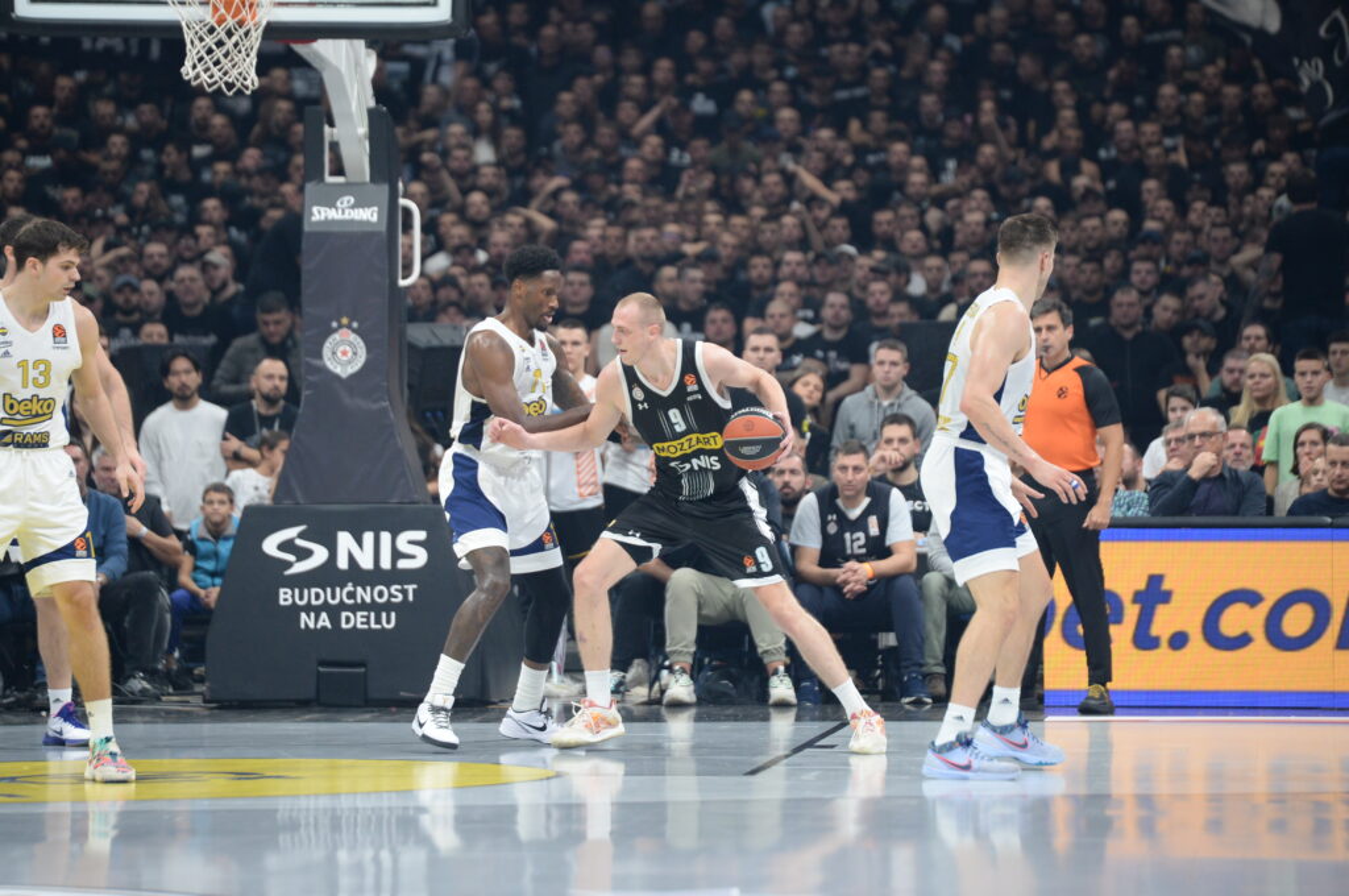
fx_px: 7485
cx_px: 674
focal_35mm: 200
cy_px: 448
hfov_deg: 10.3
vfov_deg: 6.8
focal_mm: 200
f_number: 3.5
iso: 2000
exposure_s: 1/1000
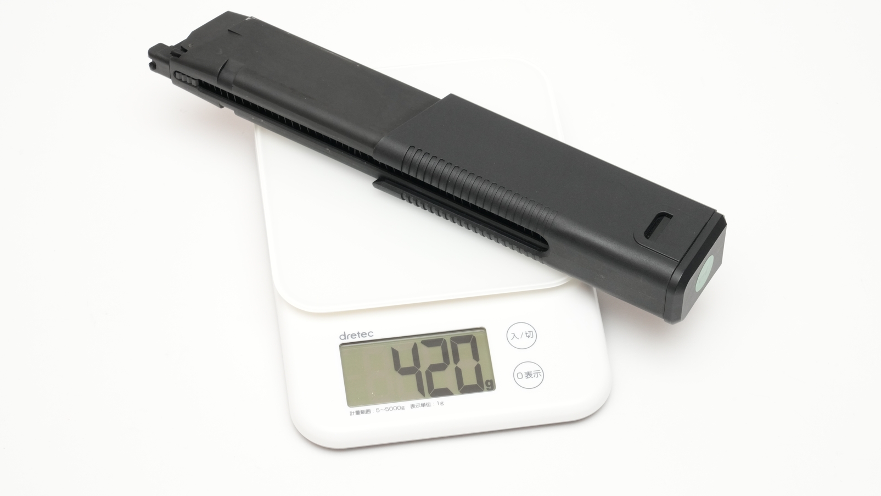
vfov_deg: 10.9
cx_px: 439
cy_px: 214
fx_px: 2593
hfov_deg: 19.3
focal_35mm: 111
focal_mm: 105
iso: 1600
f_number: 18
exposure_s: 1/60
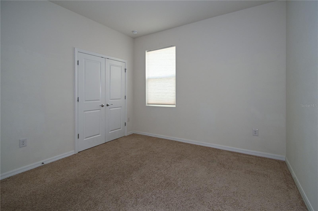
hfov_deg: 100.4
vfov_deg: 77.2
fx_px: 132
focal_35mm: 15
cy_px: 106
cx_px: 159
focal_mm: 10
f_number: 3.5
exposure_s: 1/160
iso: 250
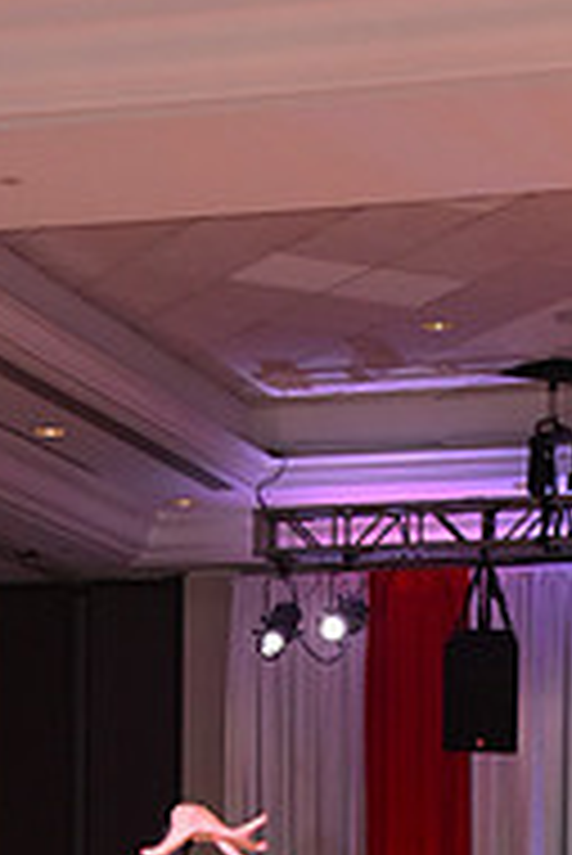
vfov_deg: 15.8
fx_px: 2902
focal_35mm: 122
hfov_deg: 11.2
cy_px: 1170
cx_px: 412
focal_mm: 40
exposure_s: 1/320
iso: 2500
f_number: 6.3
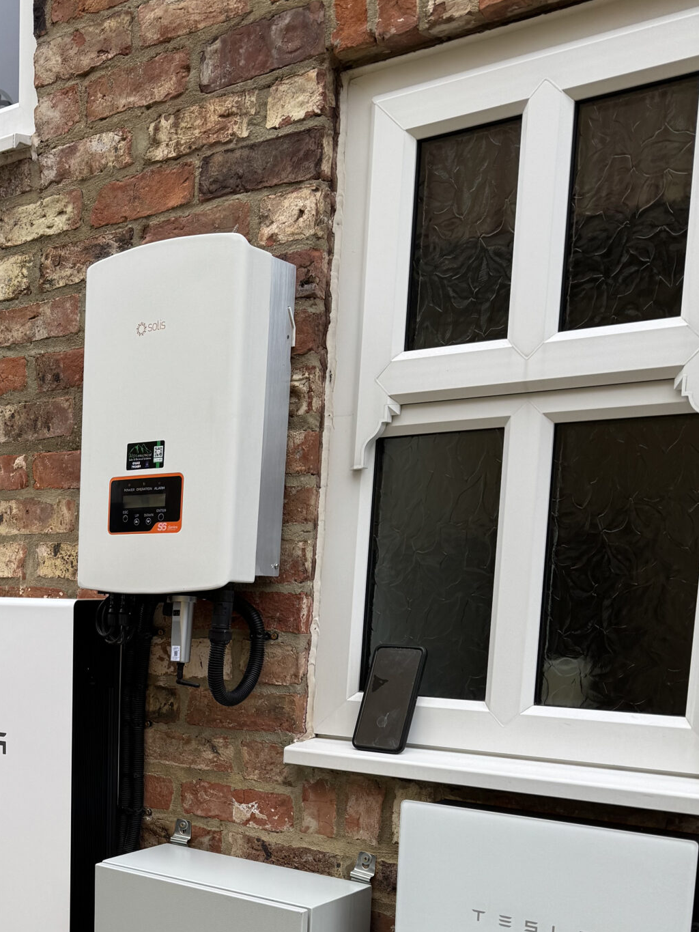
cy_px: 760
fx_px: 1211
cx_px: 46
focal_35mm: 45
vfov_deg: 40.2
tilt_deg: -8.8
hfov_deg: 30.5
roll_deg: +0.0
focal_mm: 6.76
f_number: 1.78
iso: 80
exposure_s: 1/678
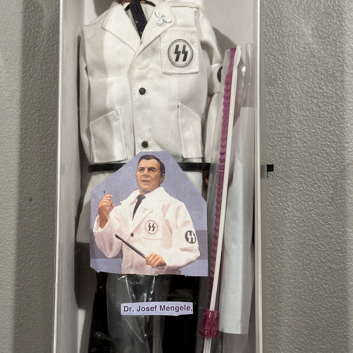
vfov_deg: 22.8
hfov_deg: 22.8
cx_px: 163
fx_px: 877
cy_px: 177
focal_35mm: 76
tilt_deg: -83.2
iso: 250
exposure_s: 1/40
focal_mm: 6.86
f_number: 1.78
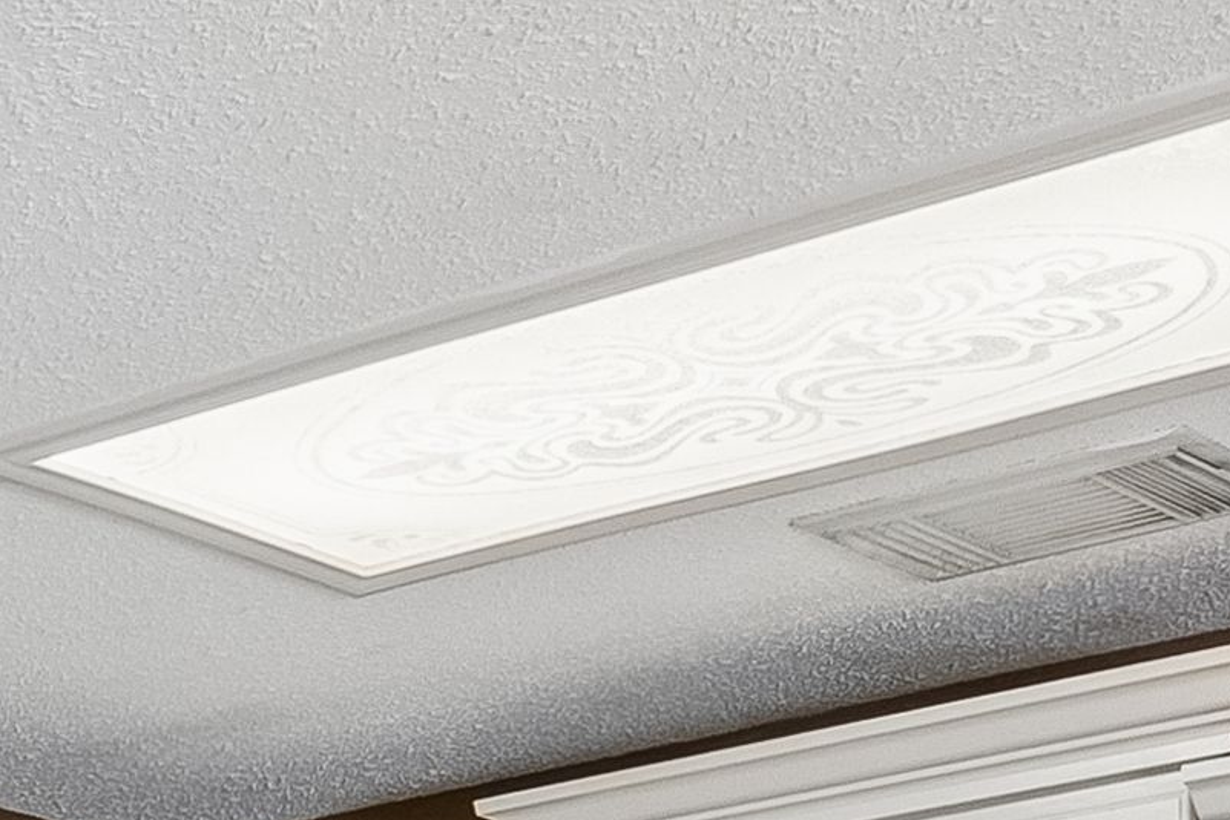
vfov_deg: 9.8
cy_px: 1862
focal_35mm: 125
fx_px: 4271
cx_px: -86
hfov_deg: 16.0
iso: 320
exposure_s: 1/30
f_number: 8
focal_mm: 12
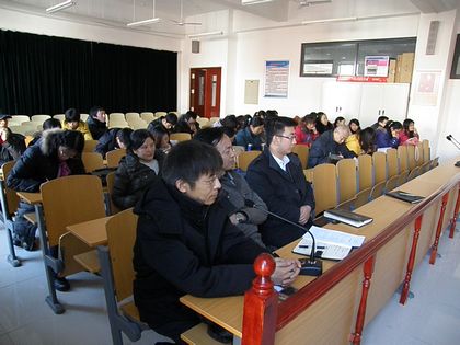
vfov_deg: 53.1
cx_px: 230
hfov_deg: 67.3
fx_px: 346
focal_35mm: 26
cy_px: 172
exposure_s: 1/30
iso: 640
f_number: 2.8
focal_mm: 4.6
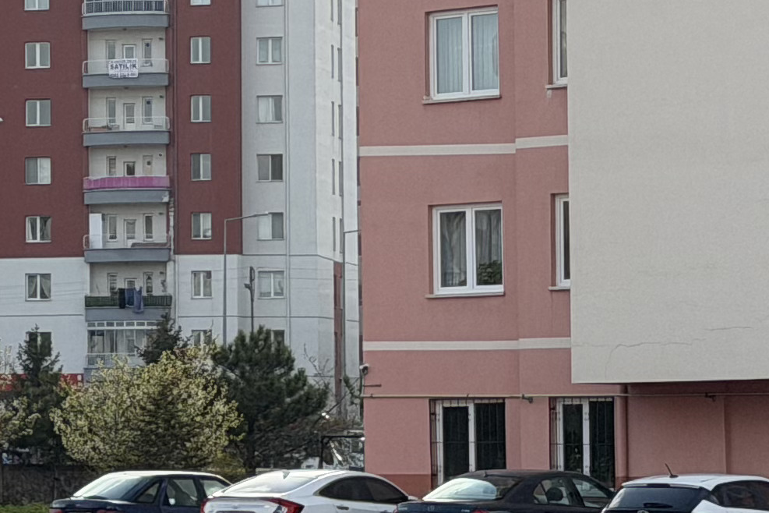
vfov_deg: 6.7
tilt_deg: +4.2
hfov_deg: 9.9
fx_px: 4357
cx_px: -168
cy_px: 186
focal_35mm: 204
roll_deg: +1.9
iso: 80
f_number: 1.78
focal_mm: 6.76
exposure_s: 1/2033
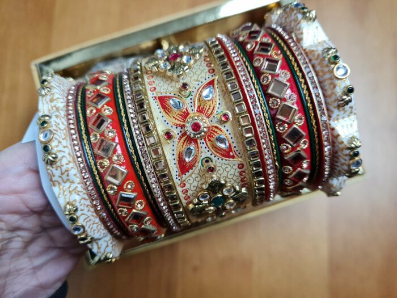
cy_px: 149
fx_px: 298
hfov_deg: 67.3
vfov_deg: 53.1
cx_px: 198
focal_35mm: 26
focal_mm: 5.4
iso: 200
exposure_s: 1/120
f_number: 1.8
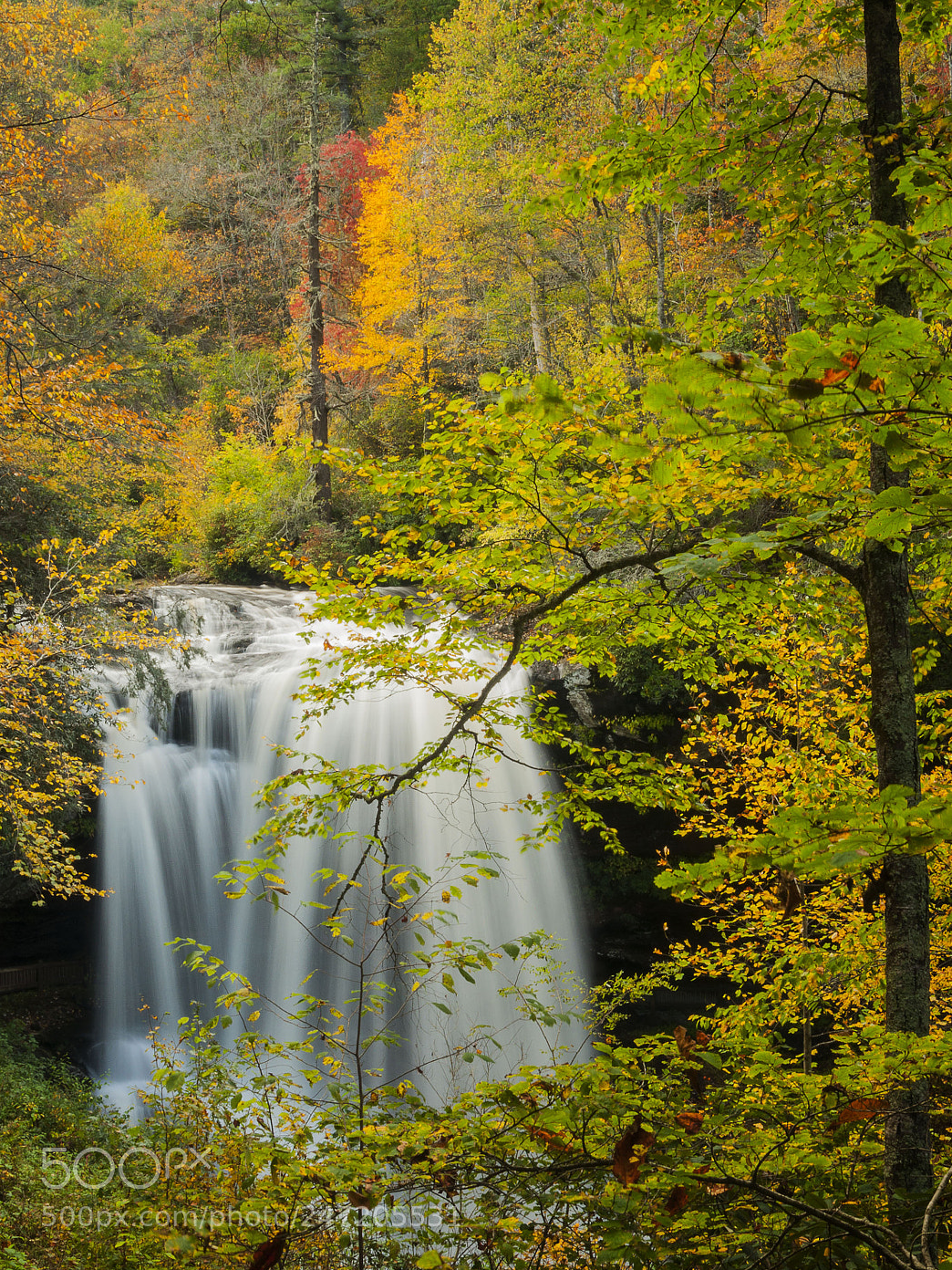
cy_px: 558
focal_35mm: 53
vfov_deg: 36.1
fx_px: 1943
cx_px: 469
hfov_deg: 27.5
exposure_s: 1/1.25
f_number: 29
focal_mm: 32
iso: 200
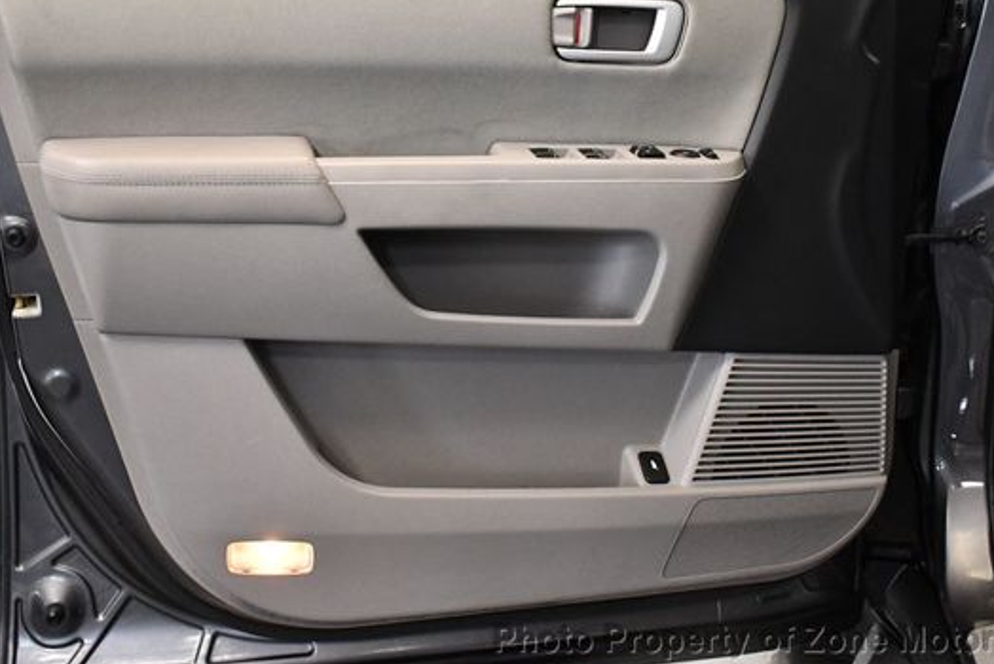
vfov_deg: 30.5
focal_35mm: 44
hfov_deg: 44.5
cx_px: 470
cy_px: 269
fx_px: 1216
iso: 2200
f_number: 3.5
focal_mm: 18
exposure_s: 1/125
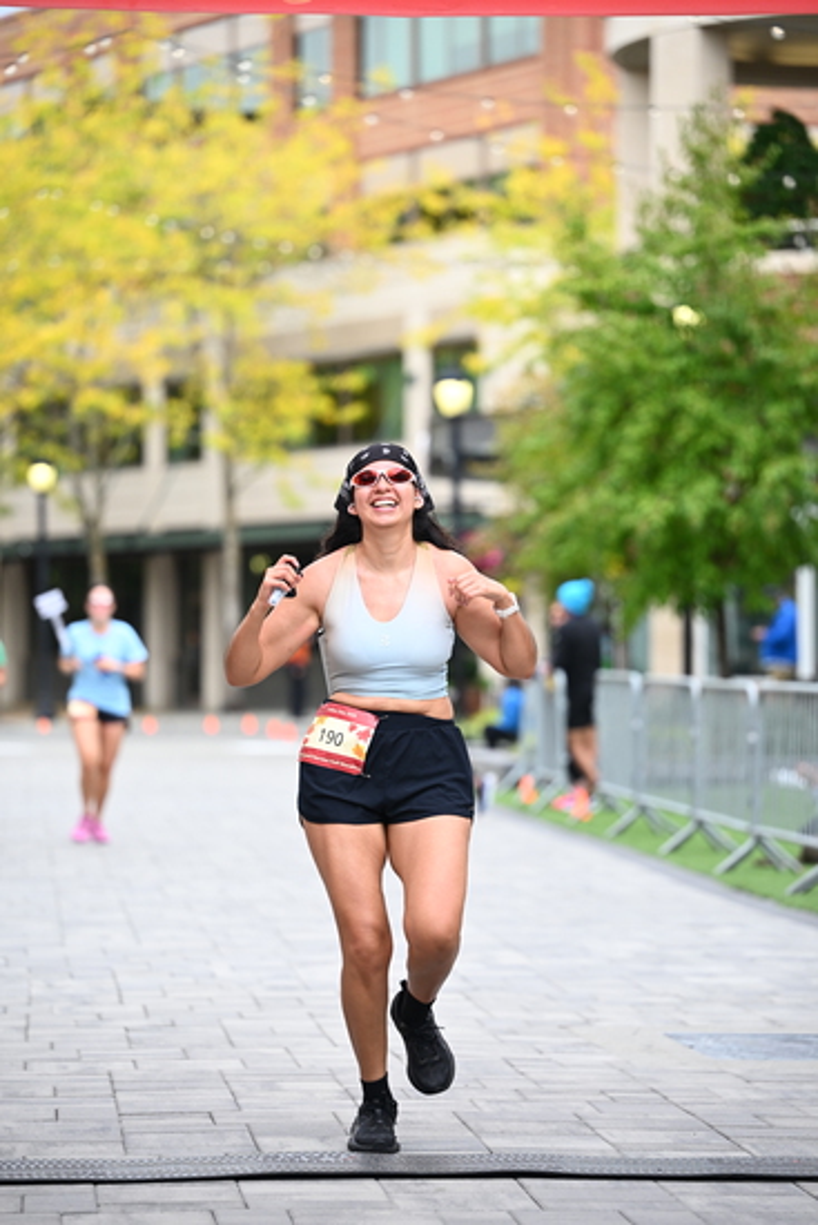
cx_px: 409
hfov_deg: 11.0
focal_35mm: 125
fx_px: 4257
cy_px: 612
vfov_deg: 16.4
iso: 640
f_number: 2.8
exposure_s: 1/1600
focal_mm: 125
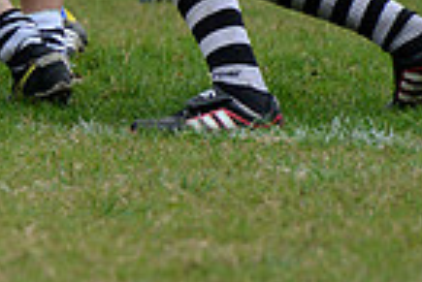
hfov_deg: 1.9
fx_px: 12672
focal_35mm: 1080
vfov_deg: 1.3
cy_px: -199
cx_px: -346
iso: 2500
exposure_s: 1/500
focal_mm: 270
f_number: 4
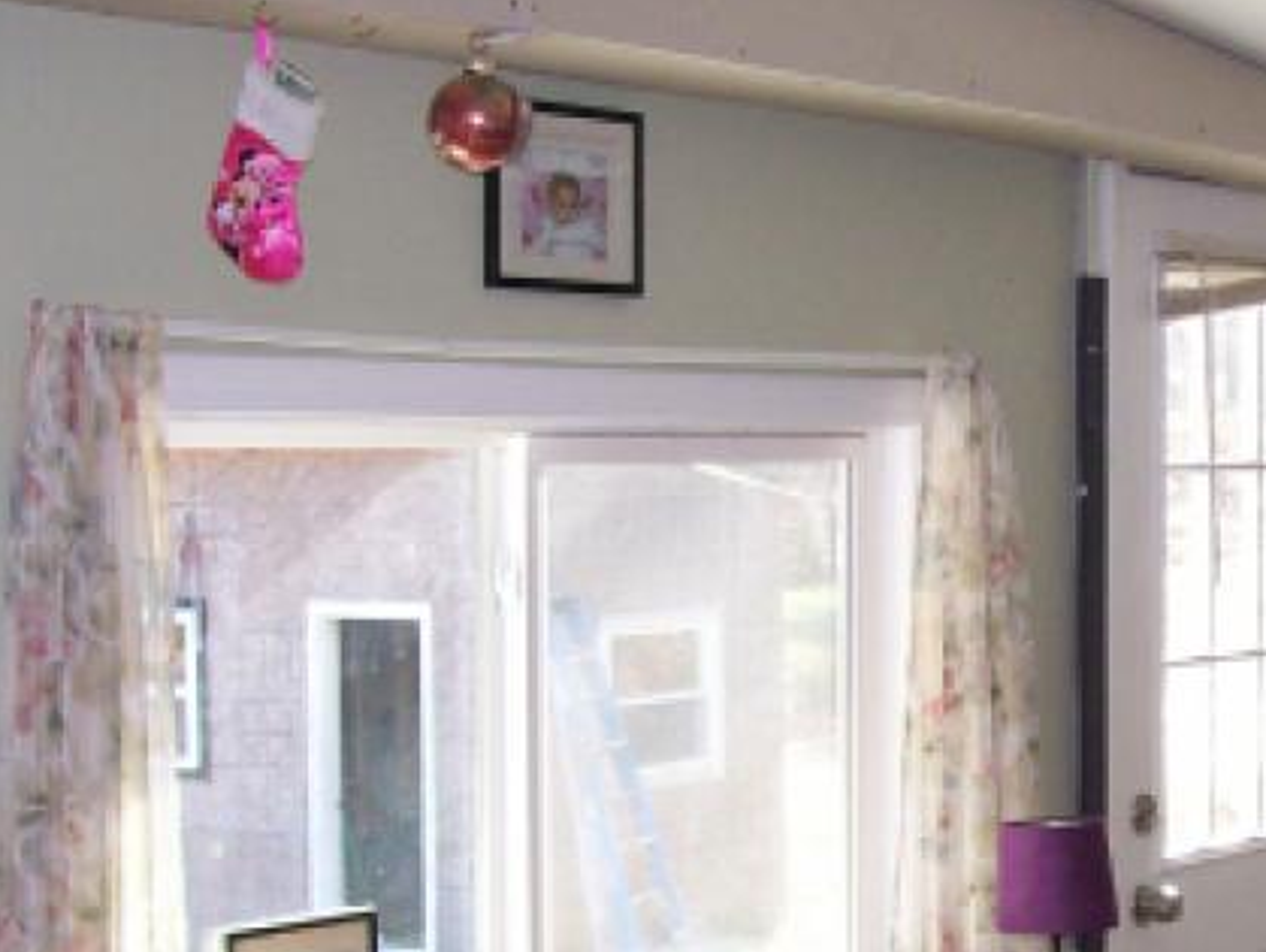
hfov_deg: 22.0
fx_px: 3221
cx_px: 991
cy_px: 715
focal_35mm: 88
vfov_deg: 16.7
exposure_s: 1/89.8
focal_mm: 6
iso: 140
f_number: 2.7
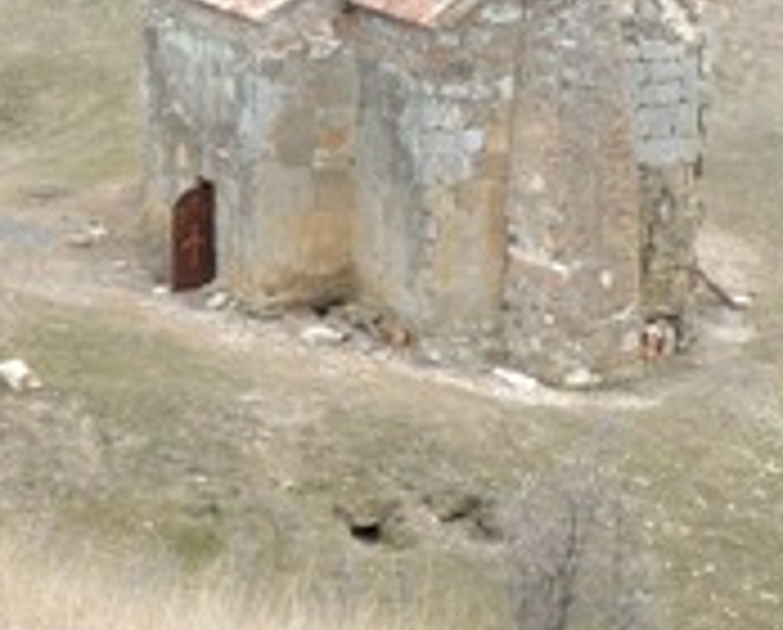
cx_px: 443
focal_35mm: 190
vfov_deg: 8.1
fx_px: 4413
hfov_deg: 10.1
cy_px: 40
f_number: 4
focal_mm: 16.4
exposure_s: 1/66.1
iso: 74
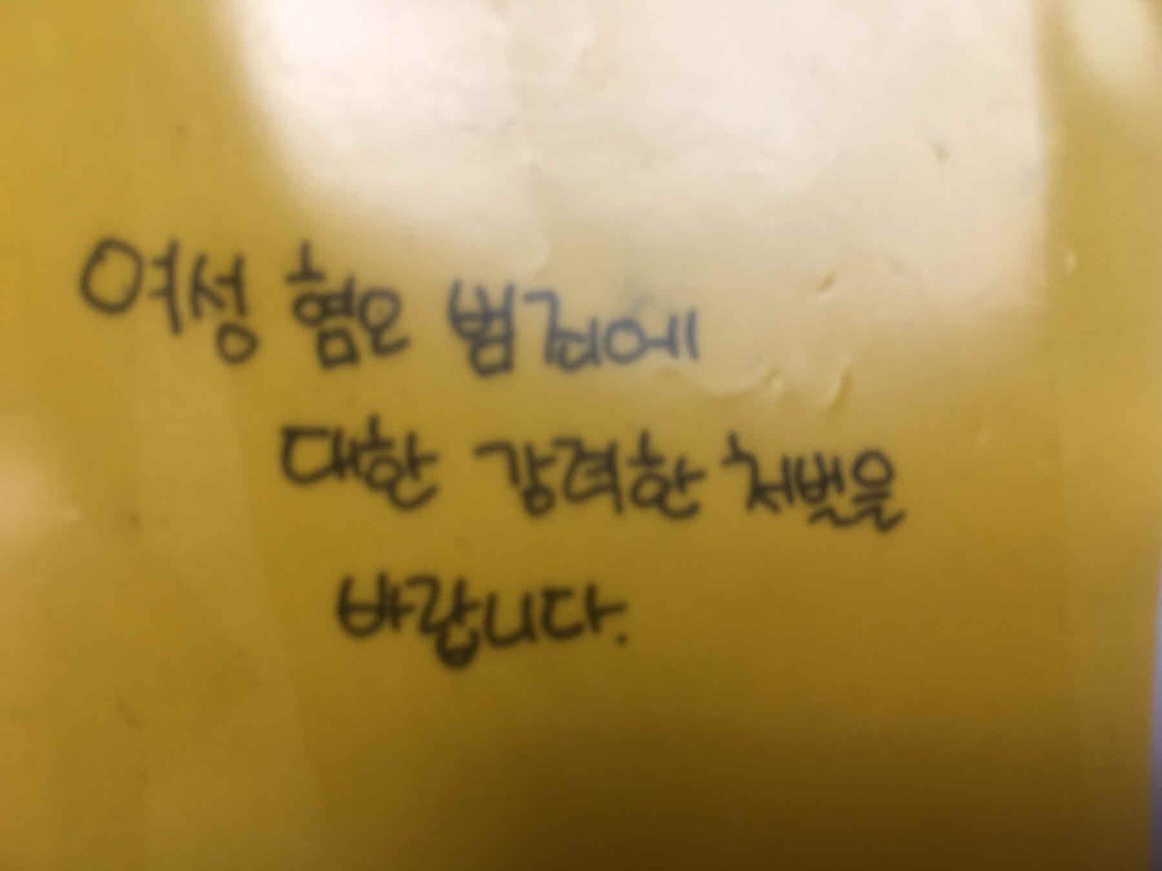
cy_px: 436
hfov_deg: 61.7
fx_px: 973
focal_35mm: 29
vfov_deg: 48.2
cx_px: 581
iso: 25
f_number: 2.2
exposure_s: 1/60
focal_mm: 4.15
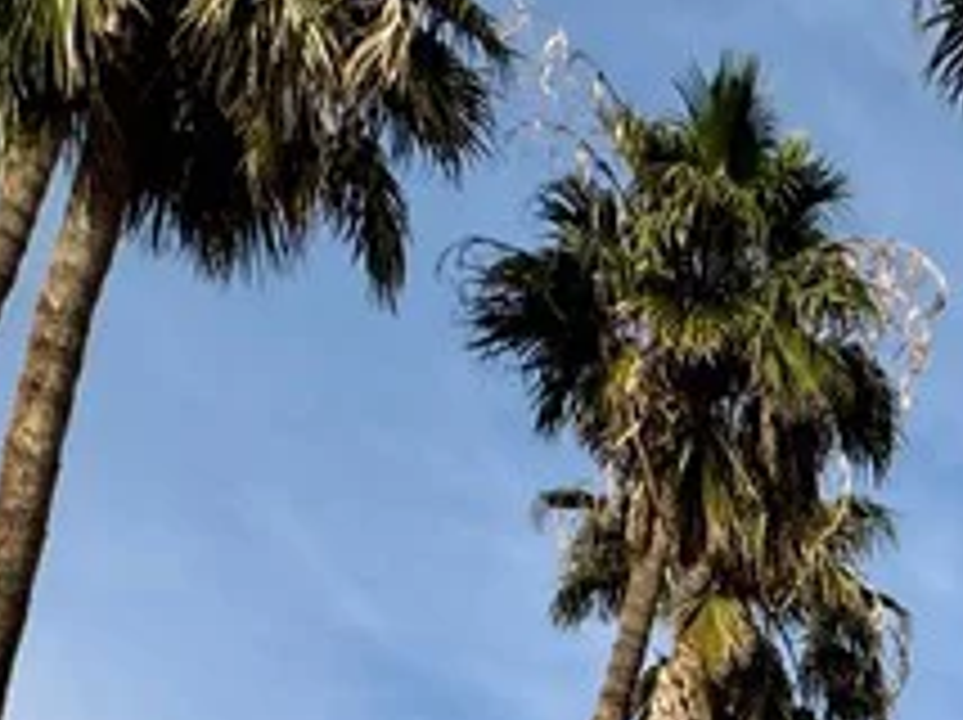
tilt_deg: +13.3
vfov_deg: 17.4
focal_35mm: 67
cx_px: 1620
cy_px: 1328
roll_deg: -0.2
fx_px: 1862
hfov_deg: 21.6
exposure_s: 1/3106
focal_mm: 2.22
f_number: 2.2
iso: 50
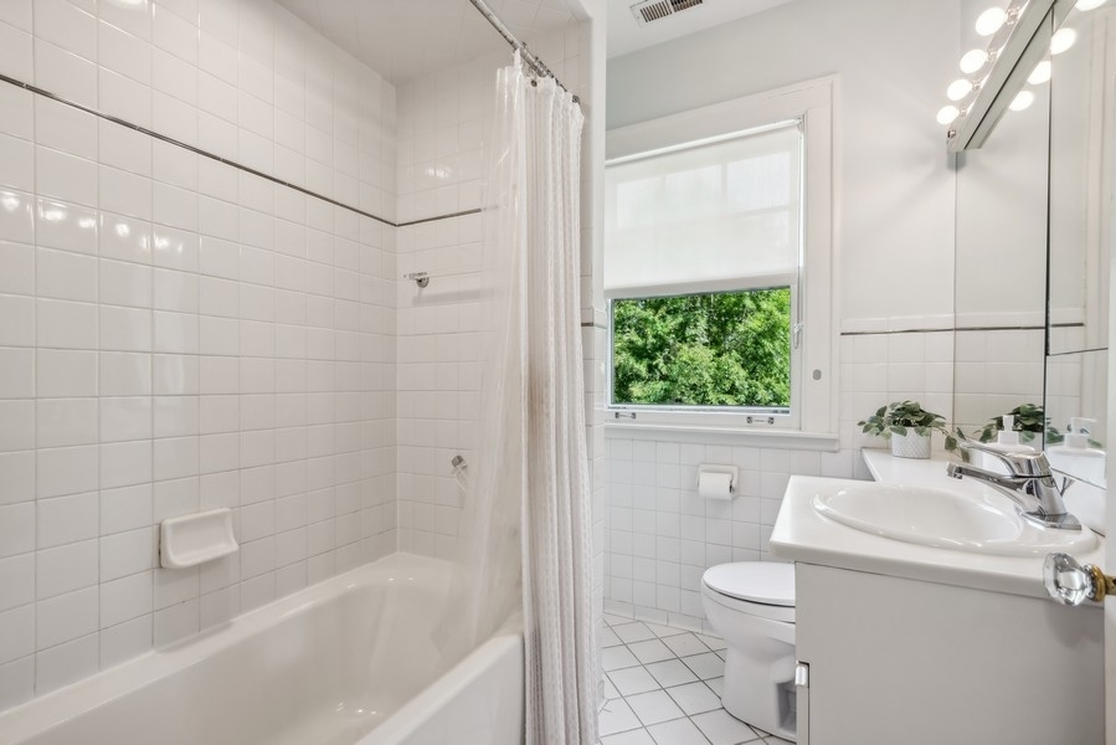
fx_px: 496
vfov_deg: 73.8
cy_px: 372
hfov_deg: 96.7
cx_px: 558
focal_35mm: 16
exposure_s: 1/30
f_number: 8
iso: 320
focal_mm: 16
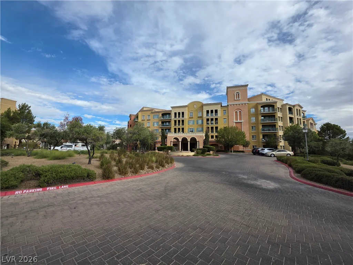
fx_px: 133
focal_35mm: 13
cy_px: 132
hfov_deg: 106.2
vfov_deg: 89.9
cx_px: 176
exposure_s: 1/2430
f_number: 1.9
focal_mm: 2.2
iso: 40
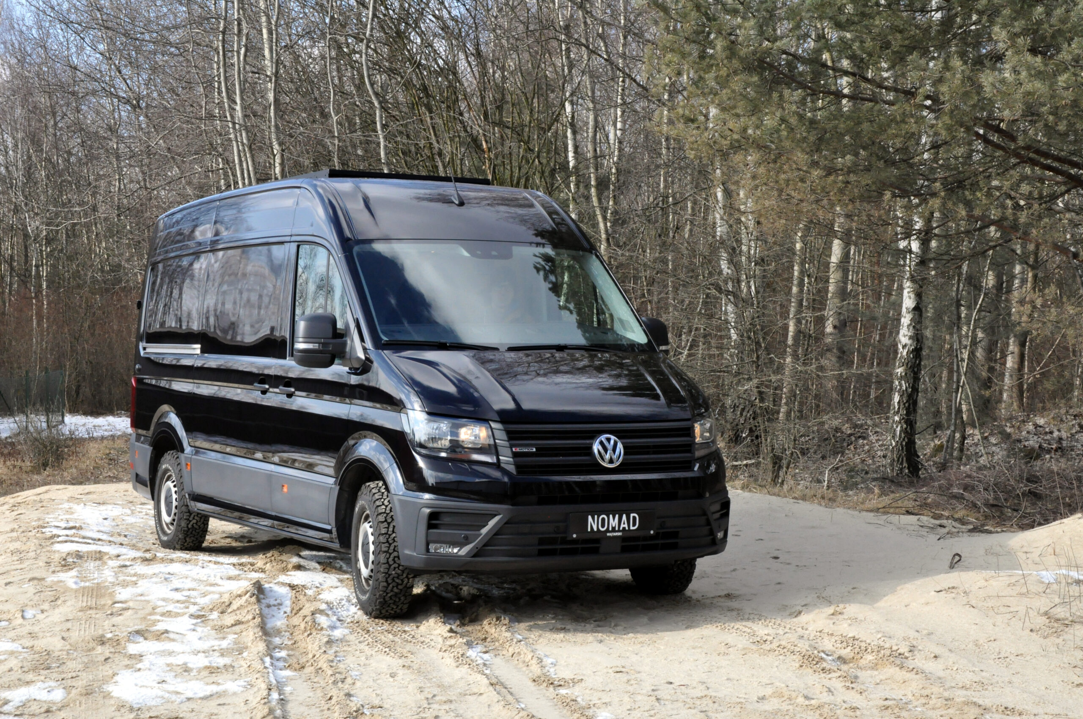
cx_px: 542
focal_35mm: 60
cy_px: 360
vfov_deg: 22.6
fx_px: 1803
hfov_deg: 33.4
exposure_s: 1/250
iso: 1250
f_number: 16
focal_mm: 40
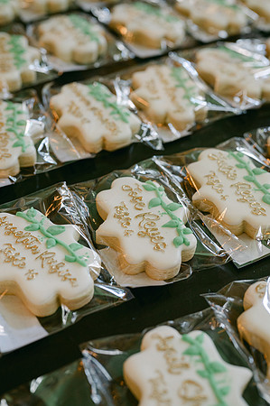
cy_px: 203
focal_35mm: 50
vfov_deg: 39.6
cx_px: 135
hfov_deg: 26.9
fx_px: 564
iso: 1600
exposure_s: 1/125
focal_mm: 50
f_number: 4
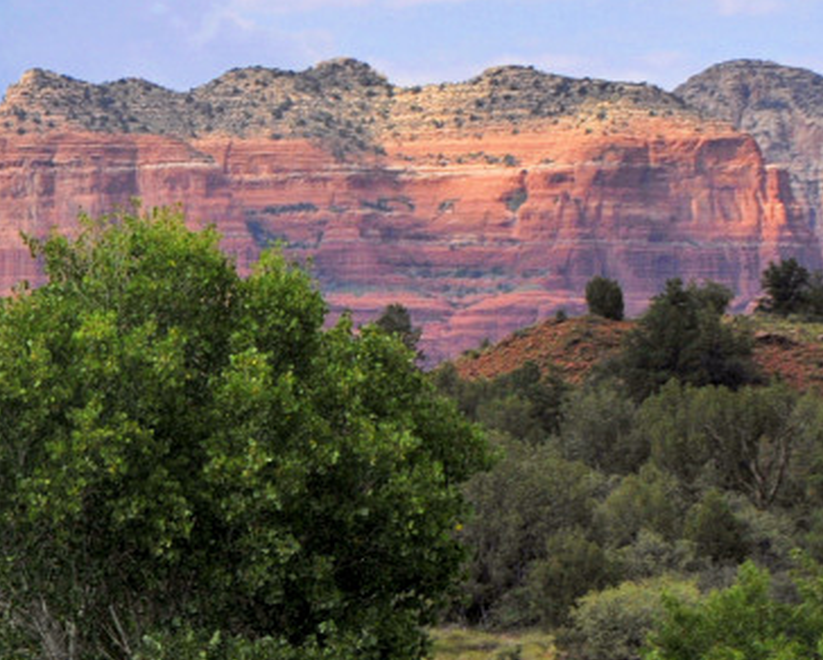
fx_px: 4438
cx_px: -23
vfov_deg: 8.5
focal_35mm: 182
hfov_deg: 10.5
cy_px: 381
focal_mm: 46
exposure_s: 1/640
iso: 200
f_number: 8
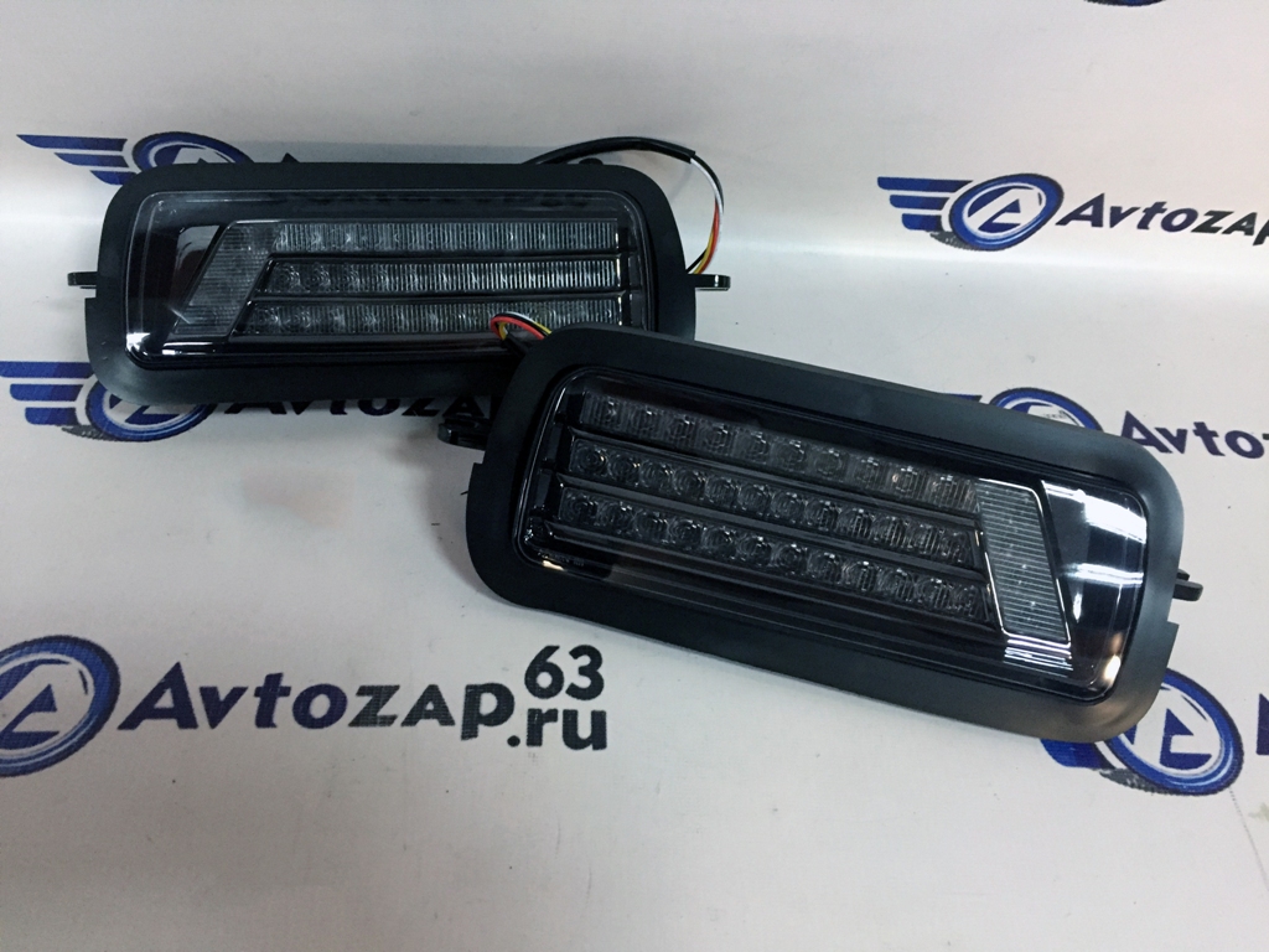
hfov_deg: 61.7
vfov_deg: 48.2
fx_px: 1063
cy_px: 476
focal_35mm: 29
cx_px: 634
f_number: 2.2
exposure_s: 1/25
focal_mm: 4.15
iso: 250
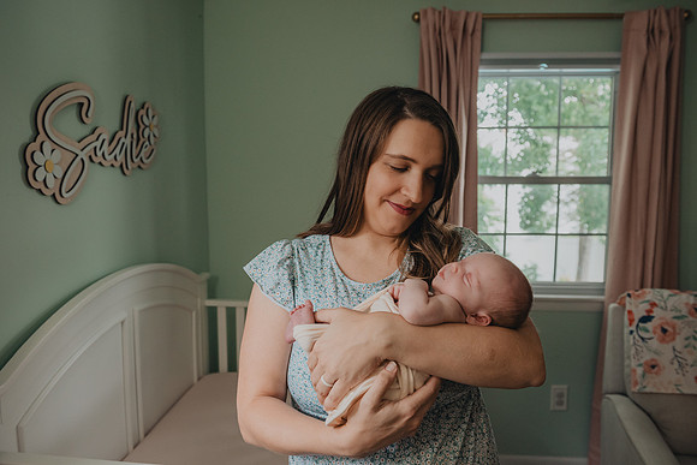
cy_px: 232
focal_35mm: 28
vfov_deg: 46.8
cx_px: 348
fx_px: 538
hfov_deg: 65.9
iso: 1250
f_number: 4
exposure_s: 1/125
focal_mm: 27
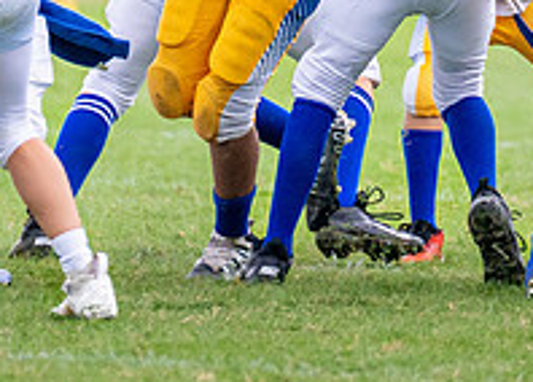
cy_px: -116
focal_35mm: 1138
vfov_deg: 1.3
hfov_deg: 1.8
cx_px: 310
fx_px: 17250
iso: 400
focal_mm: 200
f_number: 2.8
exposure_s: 1/1600
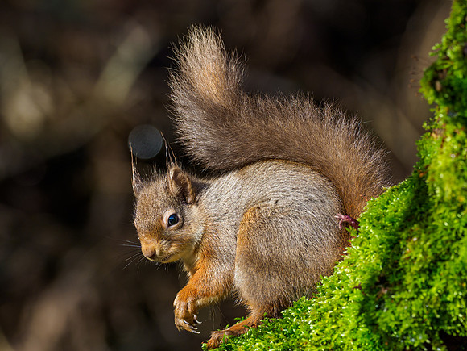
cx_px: 234
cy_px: 176
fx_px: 8108
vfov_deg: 2.5
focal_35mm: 601
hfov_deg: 3.3
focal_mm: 300
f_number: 4.5
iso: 200
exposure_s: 1/500
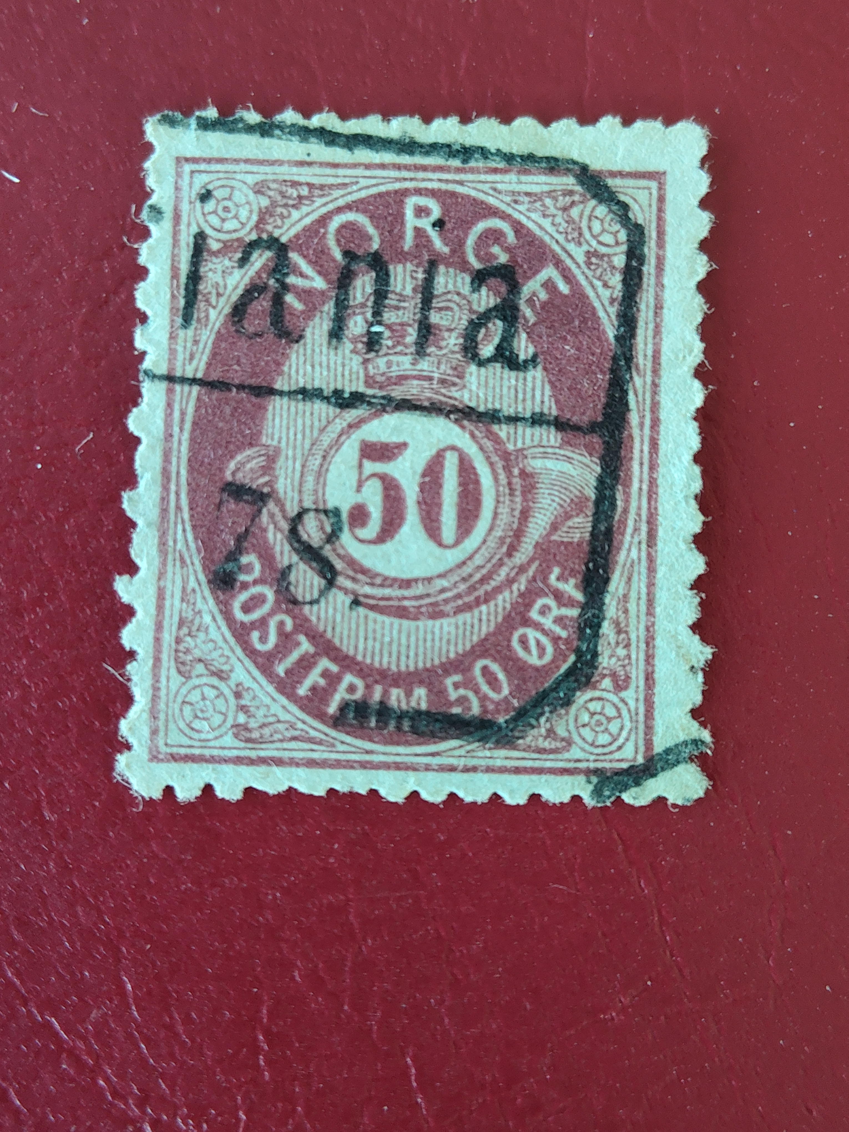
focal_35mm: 48
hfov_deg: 30.3
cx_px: 424
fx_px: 1570
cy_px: 566
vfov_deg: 39.7
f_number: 1.8
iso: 365
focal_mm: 4.15
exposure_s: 1/25
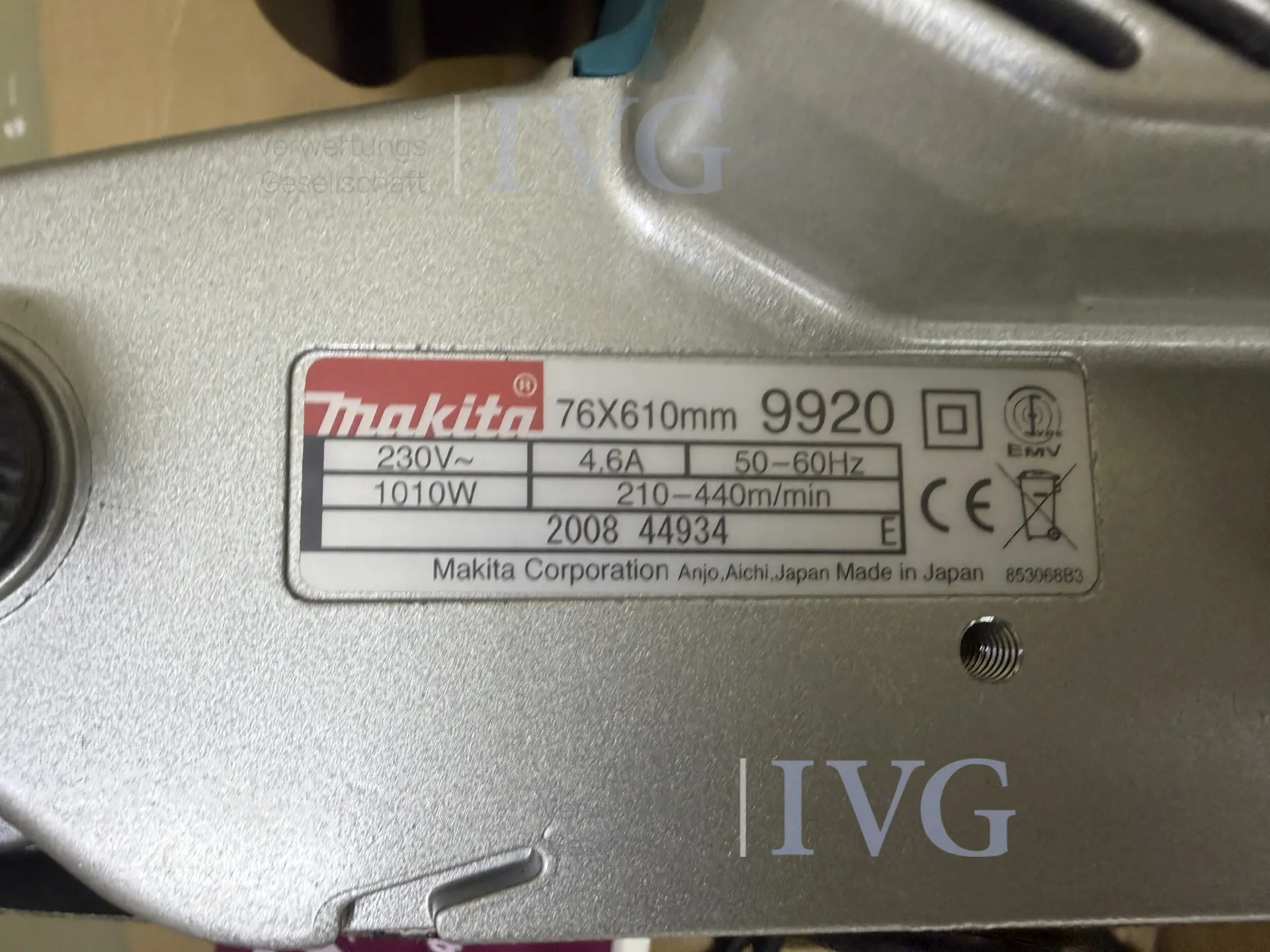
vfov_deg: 53.1
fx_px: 954
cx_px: 635
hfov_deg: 67.3
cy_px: 476
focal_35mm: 26
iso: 250
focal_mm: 2.22
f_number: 2.2
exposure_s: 1/50
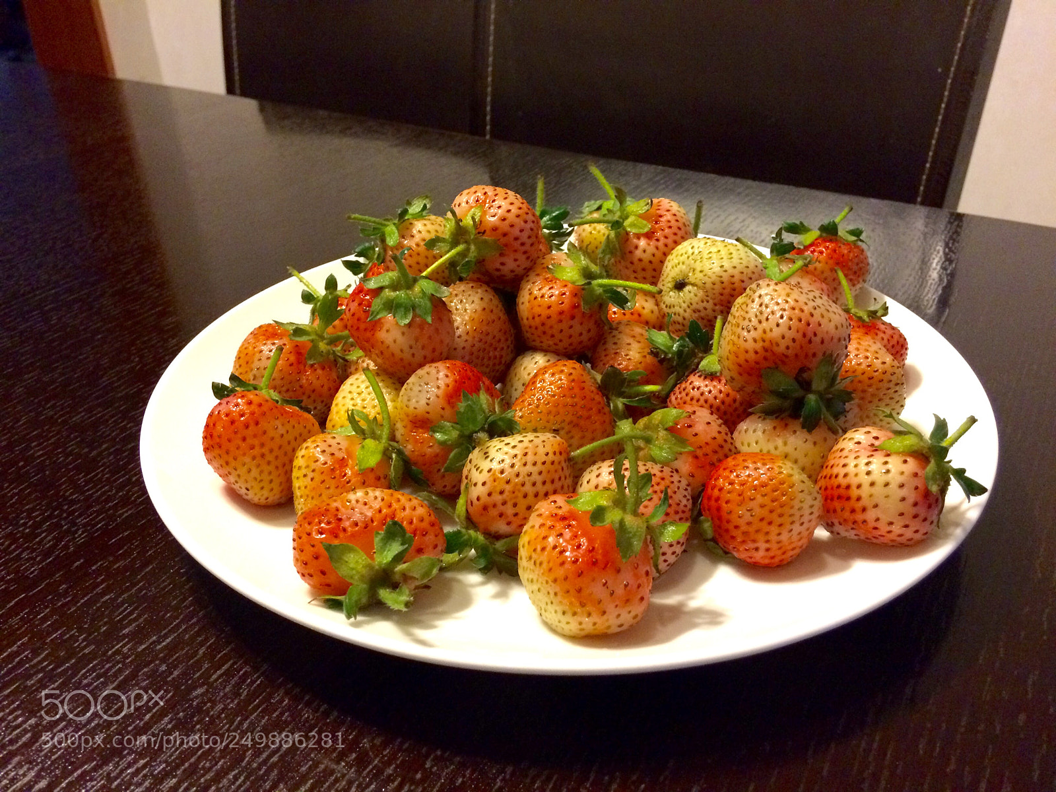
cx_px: 528
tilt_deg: -30.9
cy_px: 396
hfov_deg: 61.7
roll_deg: +1.4
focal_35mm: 29
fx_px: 885
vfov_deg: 48.2
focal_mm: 4.15
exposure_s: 1/25
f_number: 2.2
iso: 320
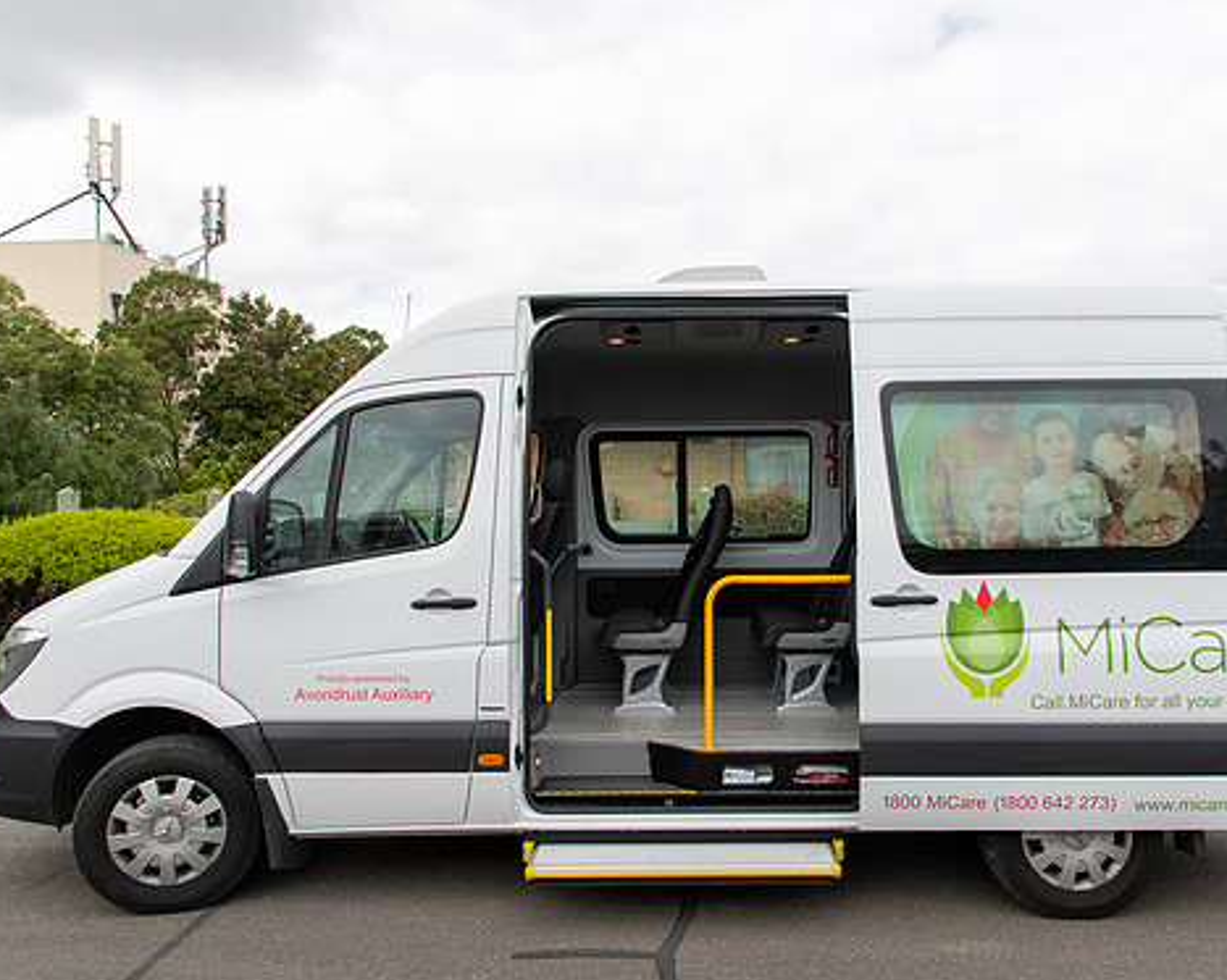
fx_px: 1016
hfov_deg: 62.0
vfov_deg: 51.5
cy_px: 501
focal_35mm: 28
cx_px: 688
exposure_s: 1/640
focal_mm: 24
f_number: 8
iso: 320
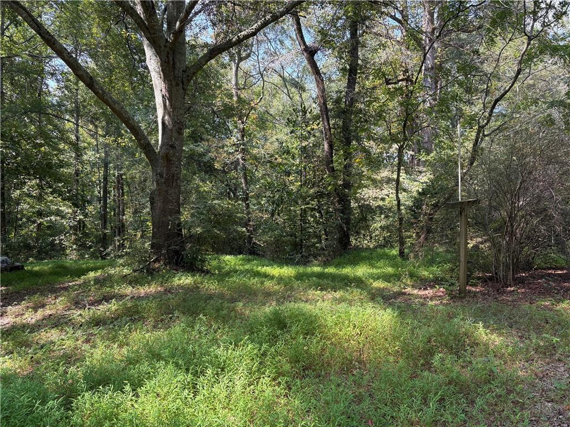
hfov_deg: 67.3
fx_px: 428
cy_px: 214
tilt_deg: -2.2
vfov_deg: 53.1
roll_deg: -0.8
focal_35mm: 26
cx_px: 285
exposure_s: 1/320
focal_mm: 5.96
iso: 64
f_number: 1.6
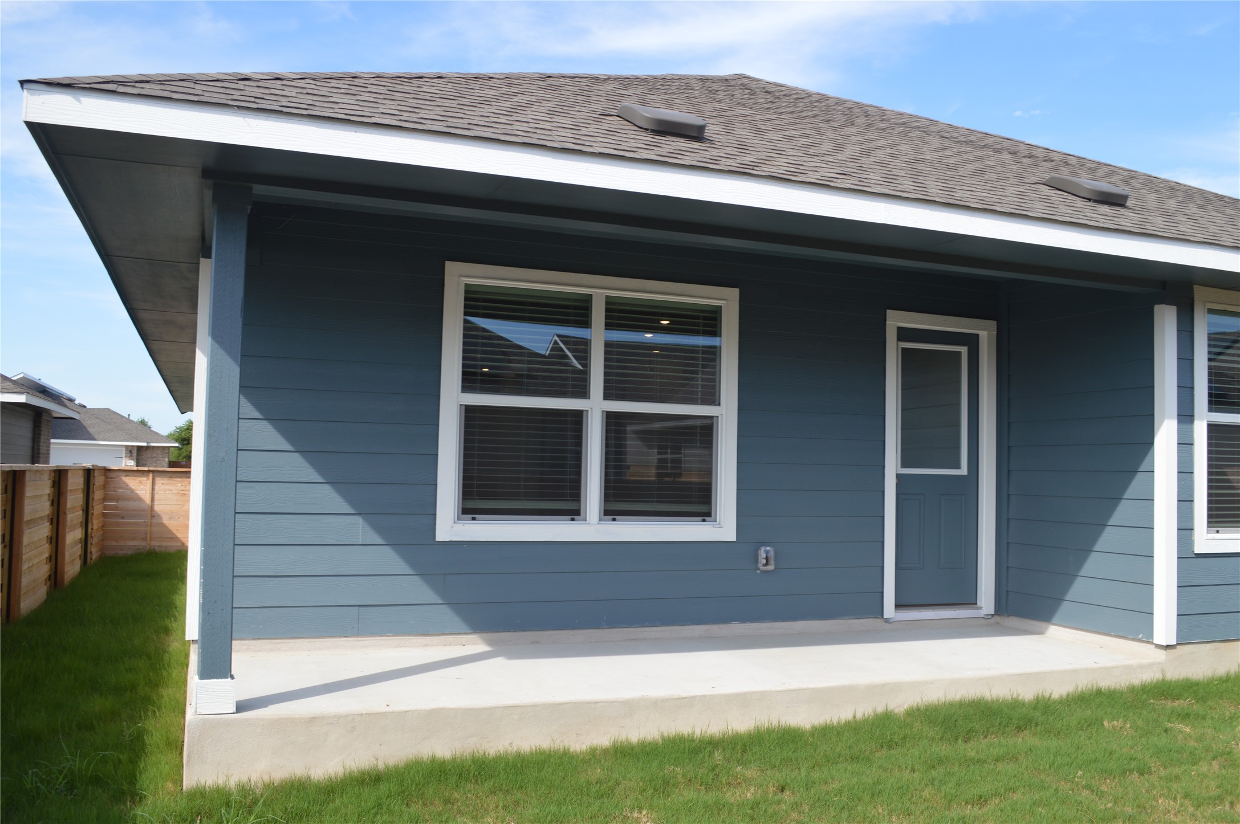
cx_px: 620
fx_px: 1032
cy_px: 412
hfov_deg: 62.0
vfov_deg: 43.5
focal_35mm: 30
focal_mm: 20
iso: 100
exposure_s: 1/160
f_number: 6.3
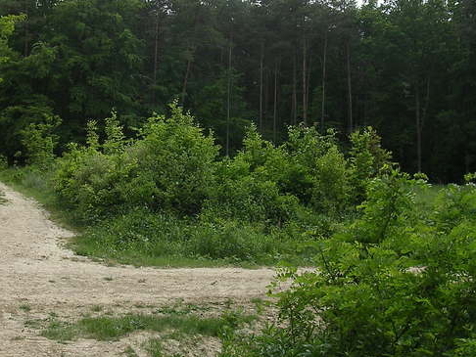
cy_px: 125
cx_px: 187
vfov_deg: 29.0
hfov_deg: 38.0
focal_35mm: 50
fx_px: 688
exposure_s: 1/558
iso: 100
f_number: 2.8
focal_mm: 5.8
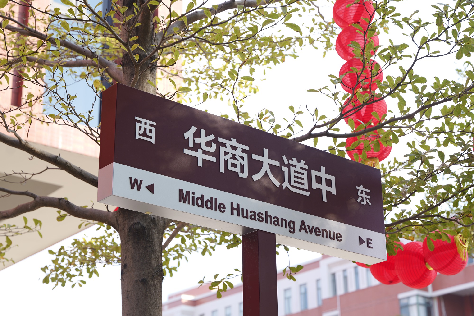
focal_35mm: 67
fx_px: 882
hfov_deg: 30.1
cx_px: 237
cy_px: 158
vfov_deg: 20.3
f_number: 5.6
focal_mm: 67
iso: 125
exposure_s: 1/60
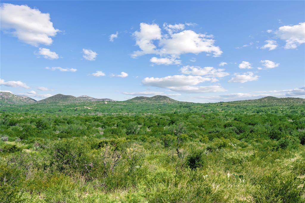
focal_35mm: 62
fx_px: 525
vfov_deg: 21.9
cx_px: 152
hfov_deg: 32.4
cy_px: 102
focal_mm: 62
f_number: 11
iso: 80
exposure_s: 1/100
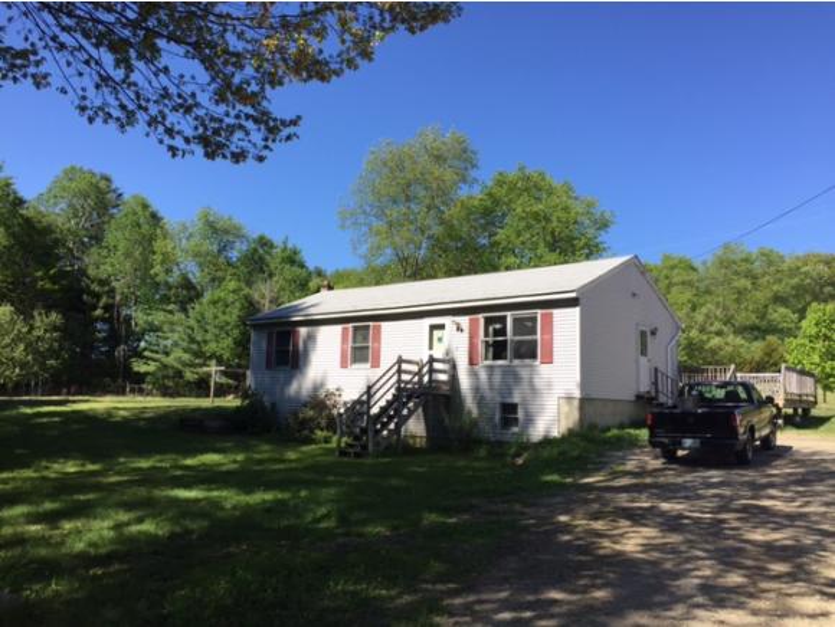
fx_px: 700
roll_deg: -1.9
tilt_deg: +6.8
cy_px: 314
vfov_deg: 48.3
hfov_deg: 61.6
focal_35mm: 29
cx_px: 418
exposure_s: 1/1276
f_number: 2.2
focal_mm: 4.15
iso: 32
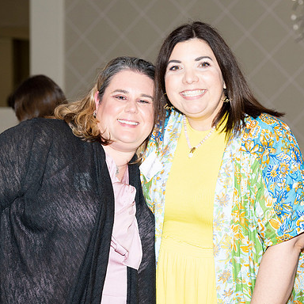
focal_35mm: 122
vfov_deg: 14.3
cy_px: 152
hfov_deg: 14.3
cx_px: 175
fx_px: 1212
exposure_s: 1/200
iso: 800
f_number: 5.6
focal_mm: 95
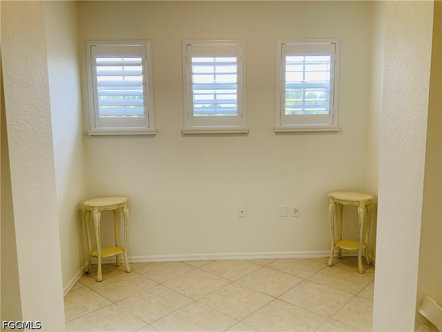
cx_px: 221
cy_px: 166
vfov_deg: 48.2
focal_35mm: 29
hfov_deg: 61.7
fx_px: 370
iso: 40
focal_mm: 3
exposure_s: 1/120
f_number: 1.8
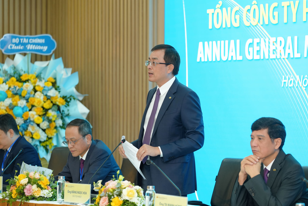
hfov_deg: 15.3
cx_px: 150
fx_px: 1146
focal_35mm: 134
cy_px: 111
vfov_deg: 10.2
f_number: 3.2
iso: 1250
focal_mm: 119
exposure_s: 1/200
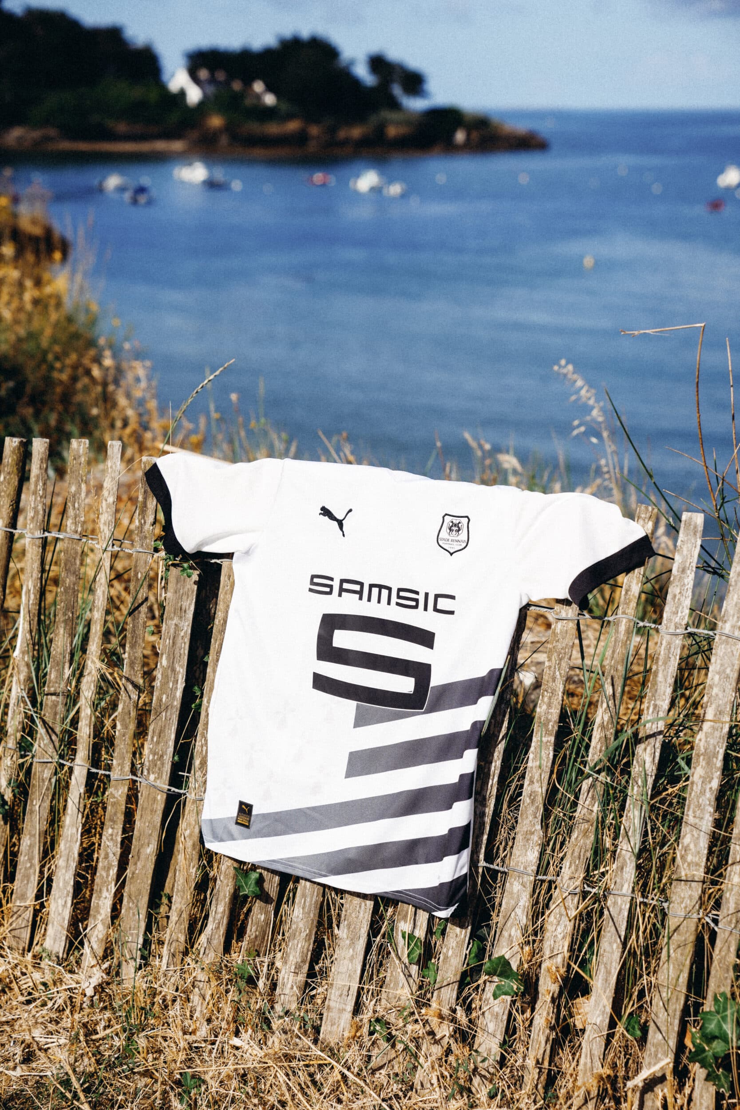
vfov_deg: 32.9
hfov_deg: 22.3
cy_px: 555
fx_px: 1880
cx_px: 370
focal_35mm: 61
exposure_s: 1/2500
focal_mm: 61
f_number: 3.5
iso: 100
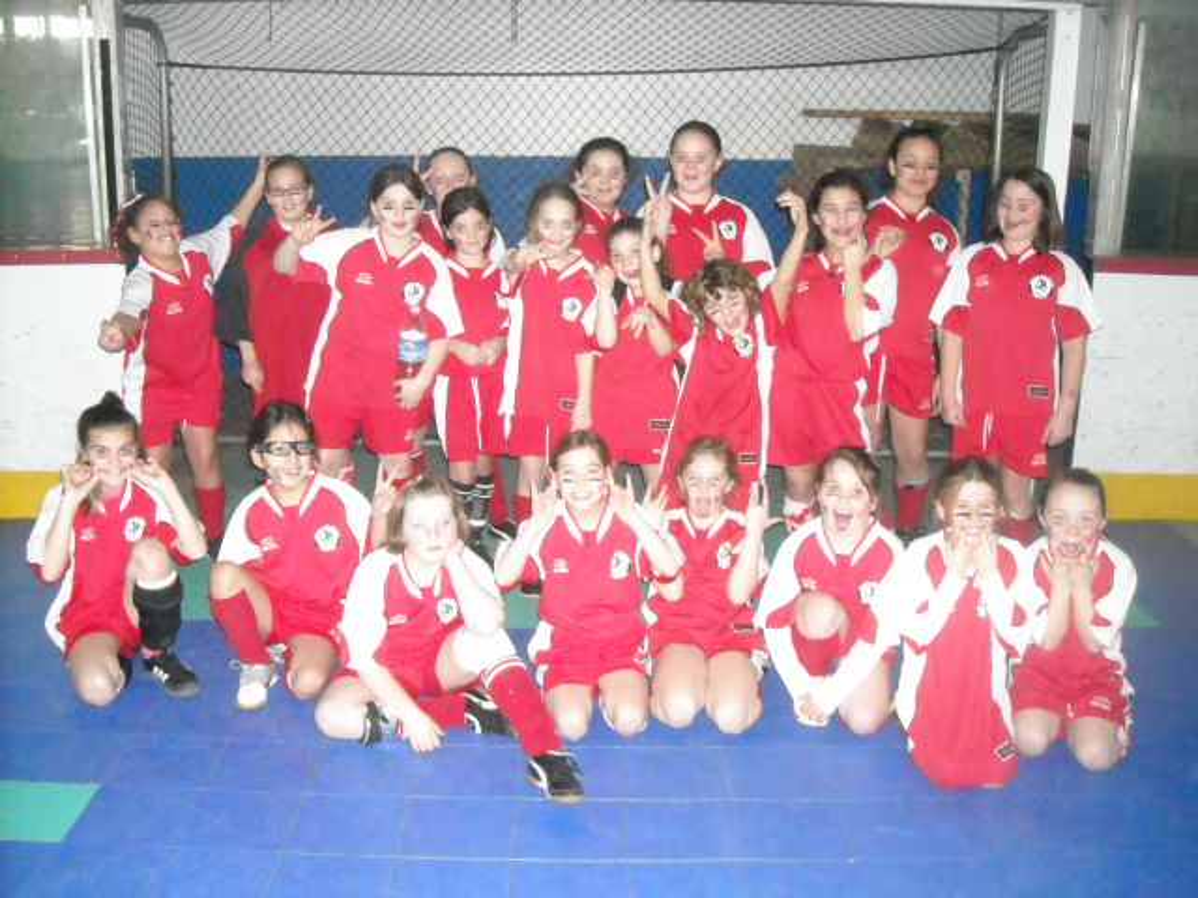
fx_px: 1211
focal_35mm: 35
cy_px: 449
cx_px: 599
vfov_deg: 40.7
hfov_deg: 52.6
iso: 1181
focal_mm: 5.7
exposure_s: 1/60
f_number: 2.8
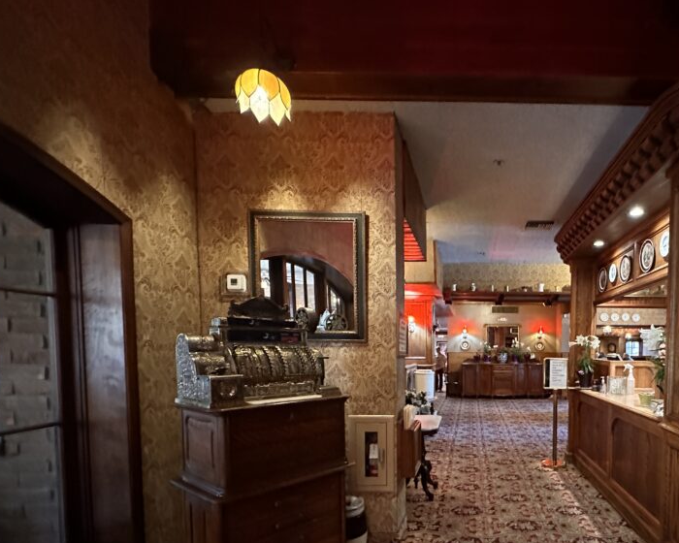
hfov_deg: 76.2
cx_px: 484
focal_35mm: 20
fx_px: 402
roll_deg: -0.6
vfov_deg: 65.9
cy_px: 370
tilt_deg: -2.4
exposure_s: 1/40
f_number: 2.2
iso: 1250
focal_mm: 2.22
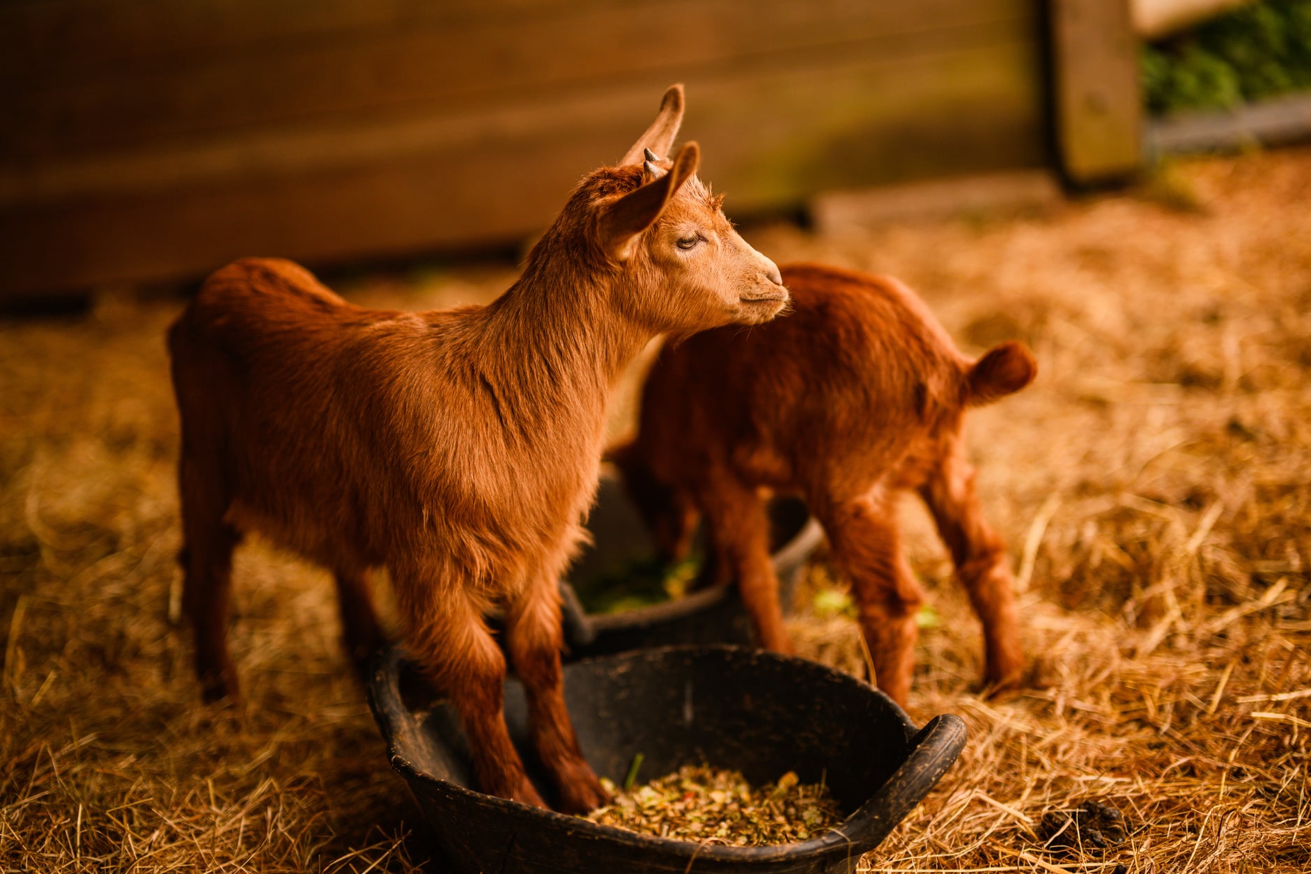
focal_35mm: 51
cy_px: 442
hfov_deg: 38.9
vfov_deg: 26.5
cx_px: 647
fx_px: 1857
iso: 200
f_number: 1.3
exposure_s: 1/1250
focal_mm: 50
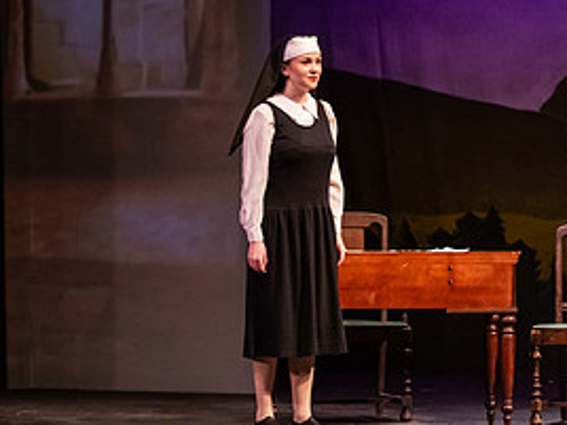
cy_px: 153
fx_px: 3063
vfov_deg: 7.9
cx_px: 571
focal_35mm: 187
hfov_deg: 10.5
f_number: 2.8
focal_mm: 90
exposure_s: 1/200
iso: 4000
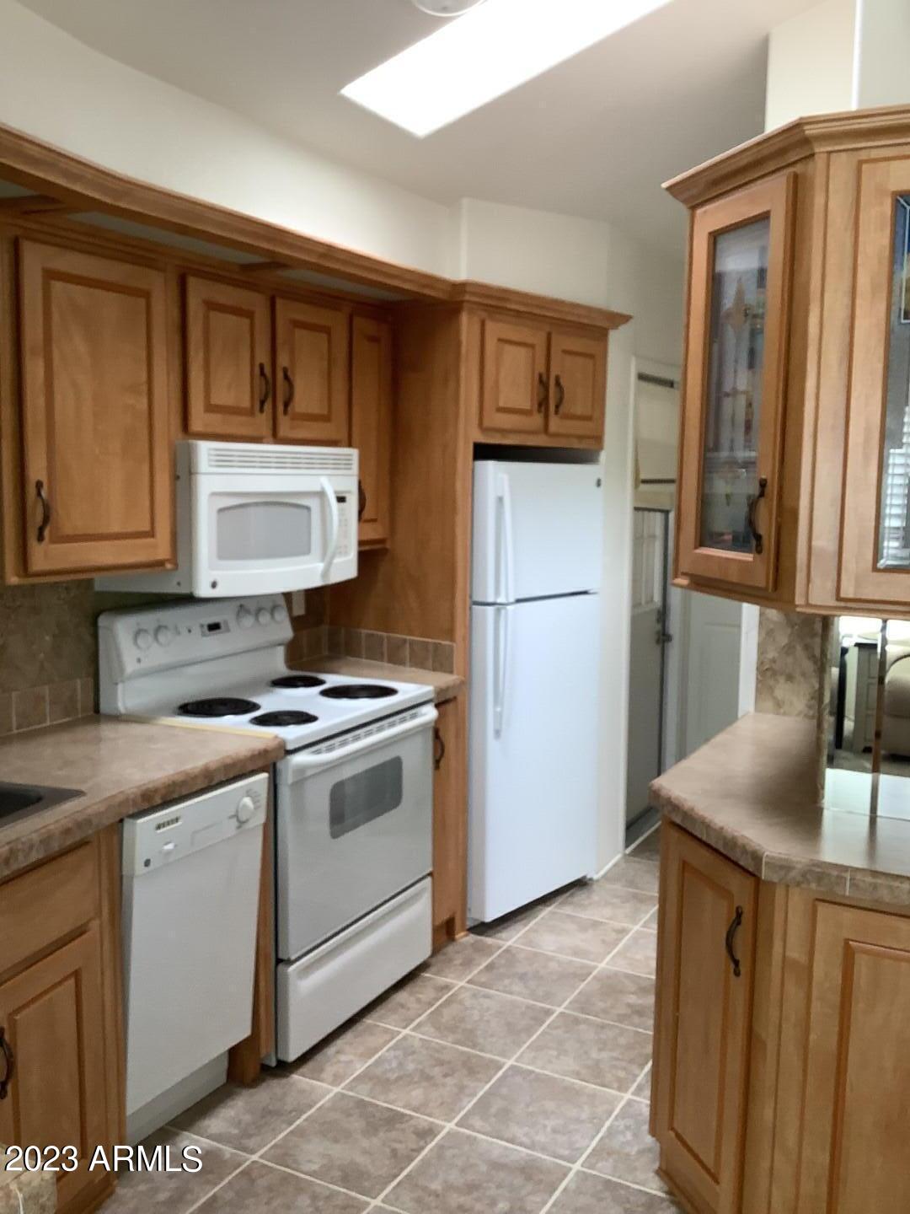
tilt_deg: -6.8
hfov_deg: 45.4
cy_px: 607
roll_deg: -0.2
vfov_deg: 58.4
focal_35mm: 31
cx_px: 455
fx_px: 1087
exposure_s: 1/60
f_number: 2.4
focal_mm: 3.3
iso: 80
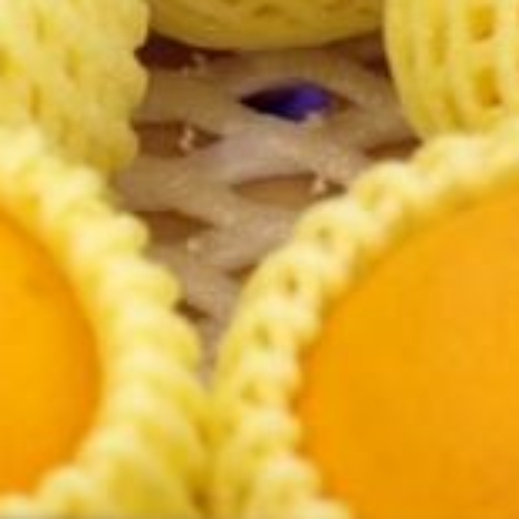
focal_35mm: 263
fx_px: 4461
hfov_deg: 6.6
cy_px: -147
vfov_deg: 6.6
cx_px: -27
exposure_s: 1/100
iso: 400
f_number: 3.5
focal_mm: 50
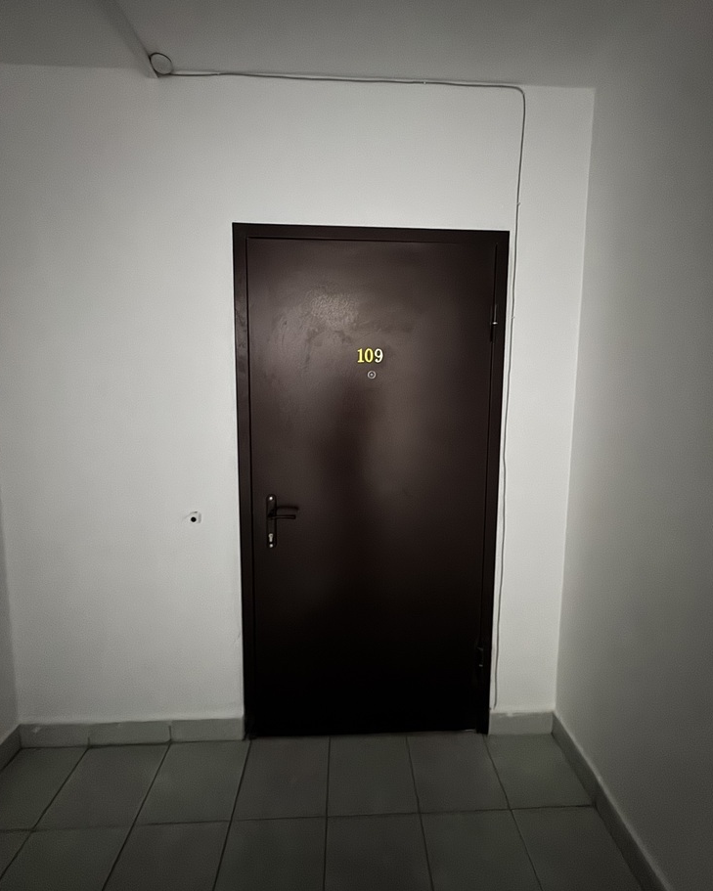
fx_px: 396
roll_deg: -0.1
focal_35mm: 15
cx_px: 365
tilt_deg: -7.2
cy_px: 411
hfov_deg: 84.0
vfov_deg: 96.6
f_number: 2.2
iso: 640
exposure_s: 1/8
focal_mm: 2.22
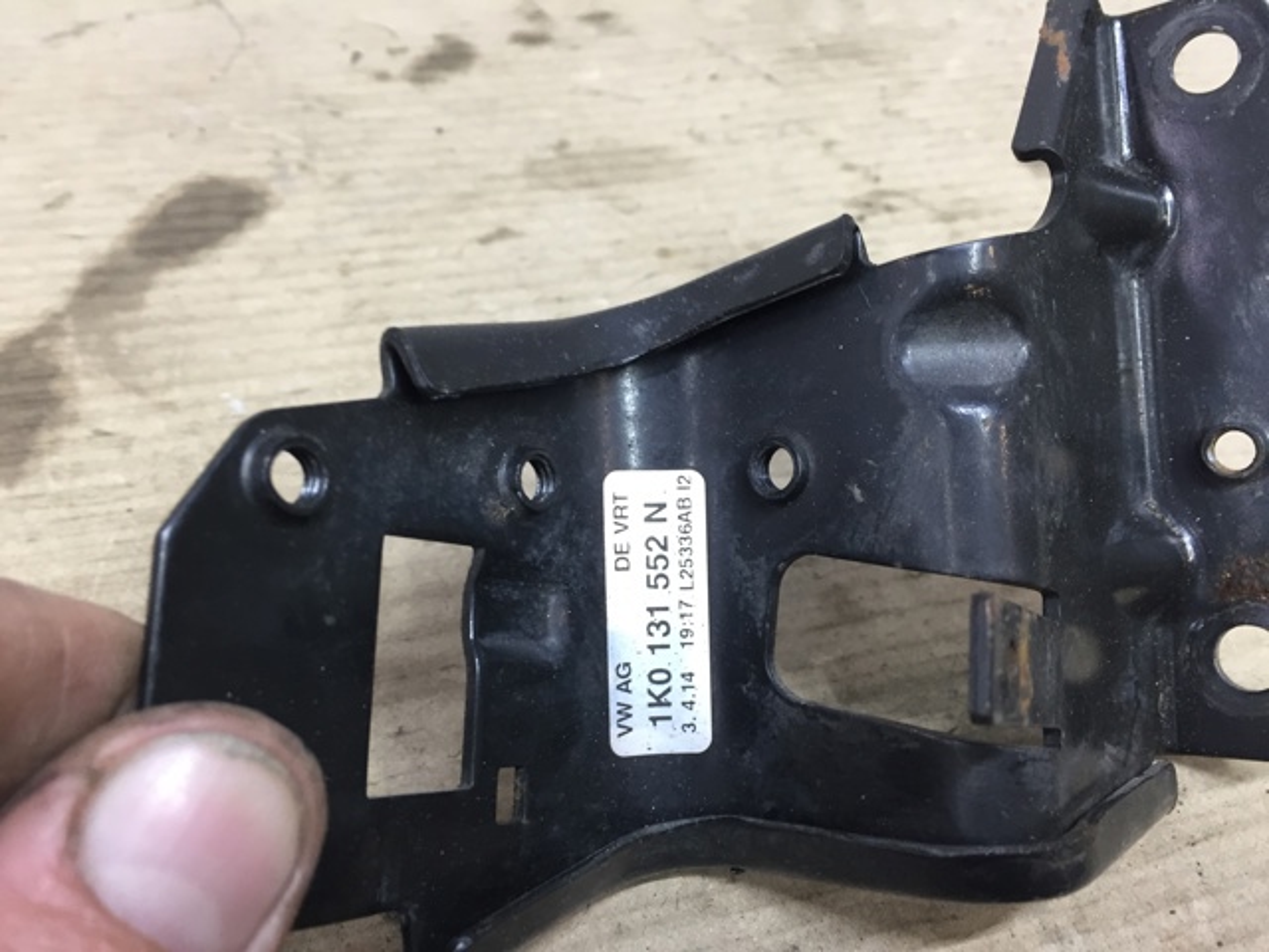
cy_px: 476
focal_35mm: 29
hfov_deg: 61.7
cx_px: 634
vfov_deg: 48.2
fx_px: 1063
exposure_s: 1/33
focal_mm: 4.15
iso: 125
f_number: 2.2
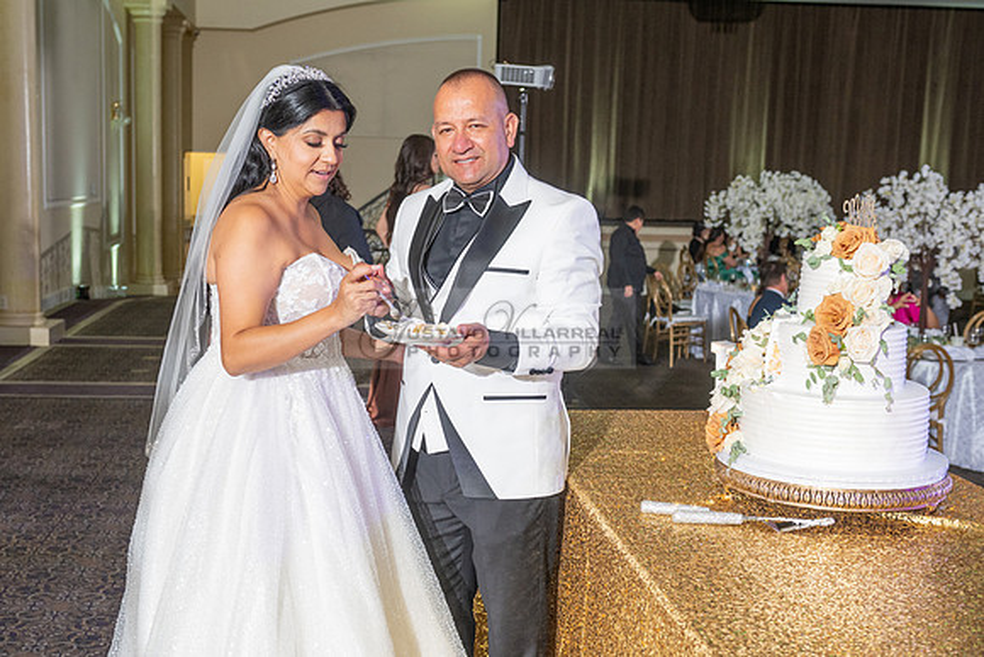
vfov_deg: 29.4
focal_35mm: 46
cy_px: 363
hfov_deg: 42.9
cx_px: 406
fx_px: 1248
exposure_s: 1/160
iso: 800
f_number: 4
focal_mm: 34
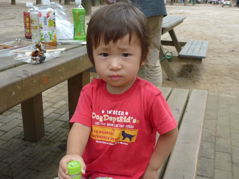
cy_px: 90
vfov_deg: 39.7
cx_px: 120
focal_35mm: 36
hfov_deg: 51.4
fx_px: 249
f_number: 3.7
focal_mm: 6.4
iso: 200
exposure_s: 1/200
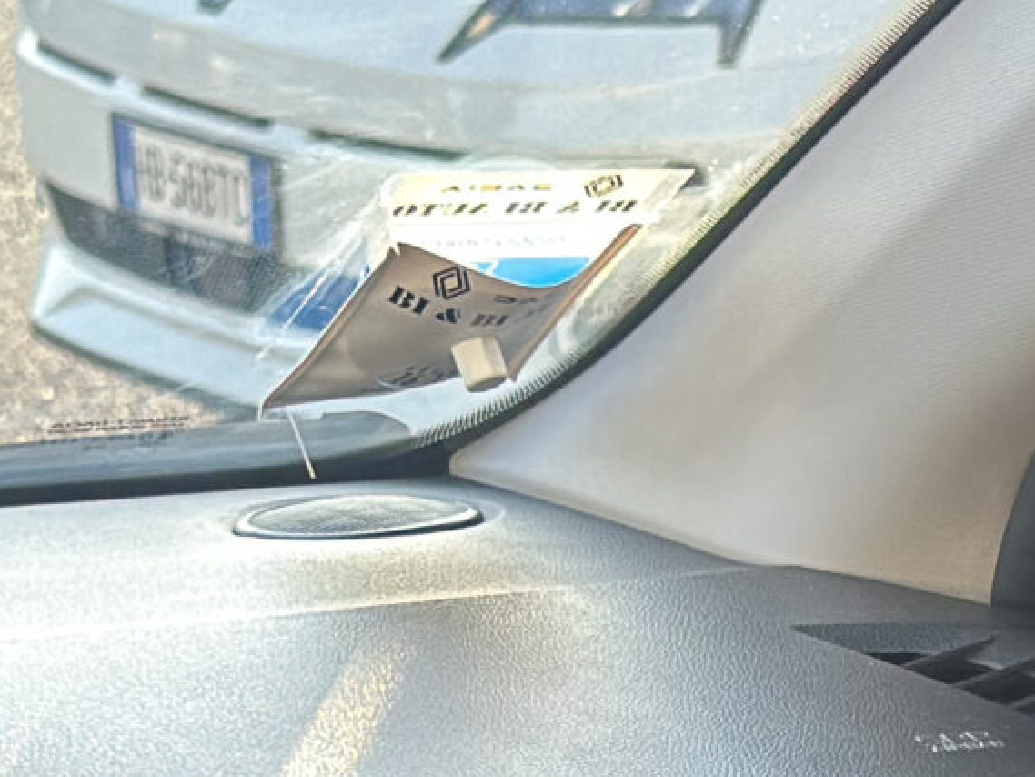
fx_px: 6460
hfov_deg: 9.0
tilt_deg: -21.0
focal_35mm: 216
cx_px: 1308
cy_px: 1585
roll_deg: +0.2
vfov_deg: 6.7
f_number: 1.78
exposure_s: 1/129
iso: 100
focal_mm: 6.86
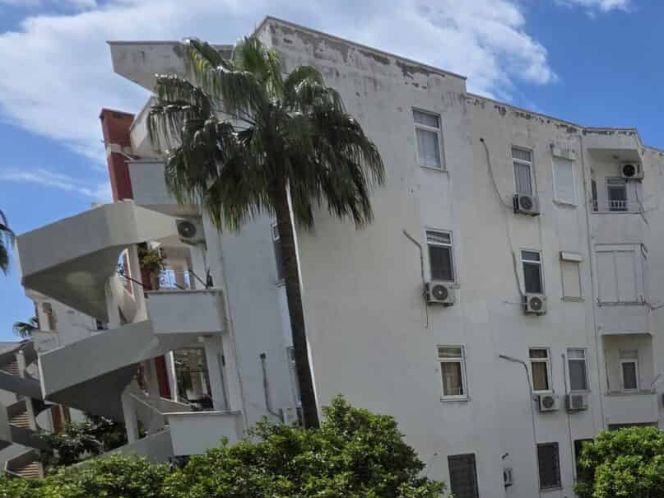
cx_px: 802
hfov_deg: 39.4
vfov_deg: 39.2
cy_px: 468
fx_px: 633
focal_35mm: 33
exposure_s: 1/4744
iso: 40
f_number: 1.9
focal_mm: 2.2
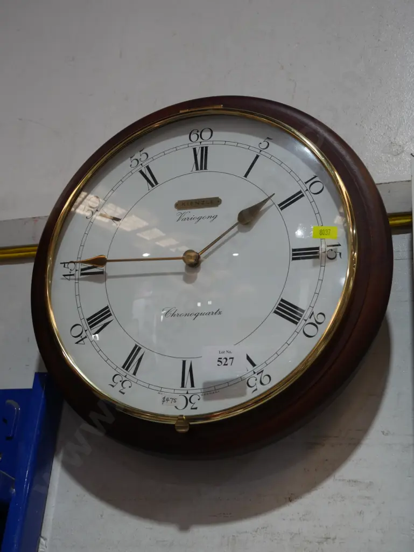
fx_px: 860
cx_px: 207
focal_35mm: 54
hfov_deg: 27.1
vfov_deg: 35.5
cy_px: 276
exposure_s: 1/60
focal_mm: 27
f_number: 5.3
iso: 500
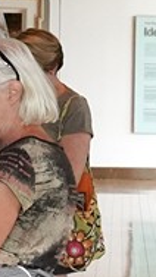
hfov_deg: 2.7
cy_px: 278
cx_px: 255
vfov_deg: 4.9
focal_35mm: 443
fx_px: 3265
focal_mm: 40
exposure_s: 1/100
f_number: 11
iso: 3200
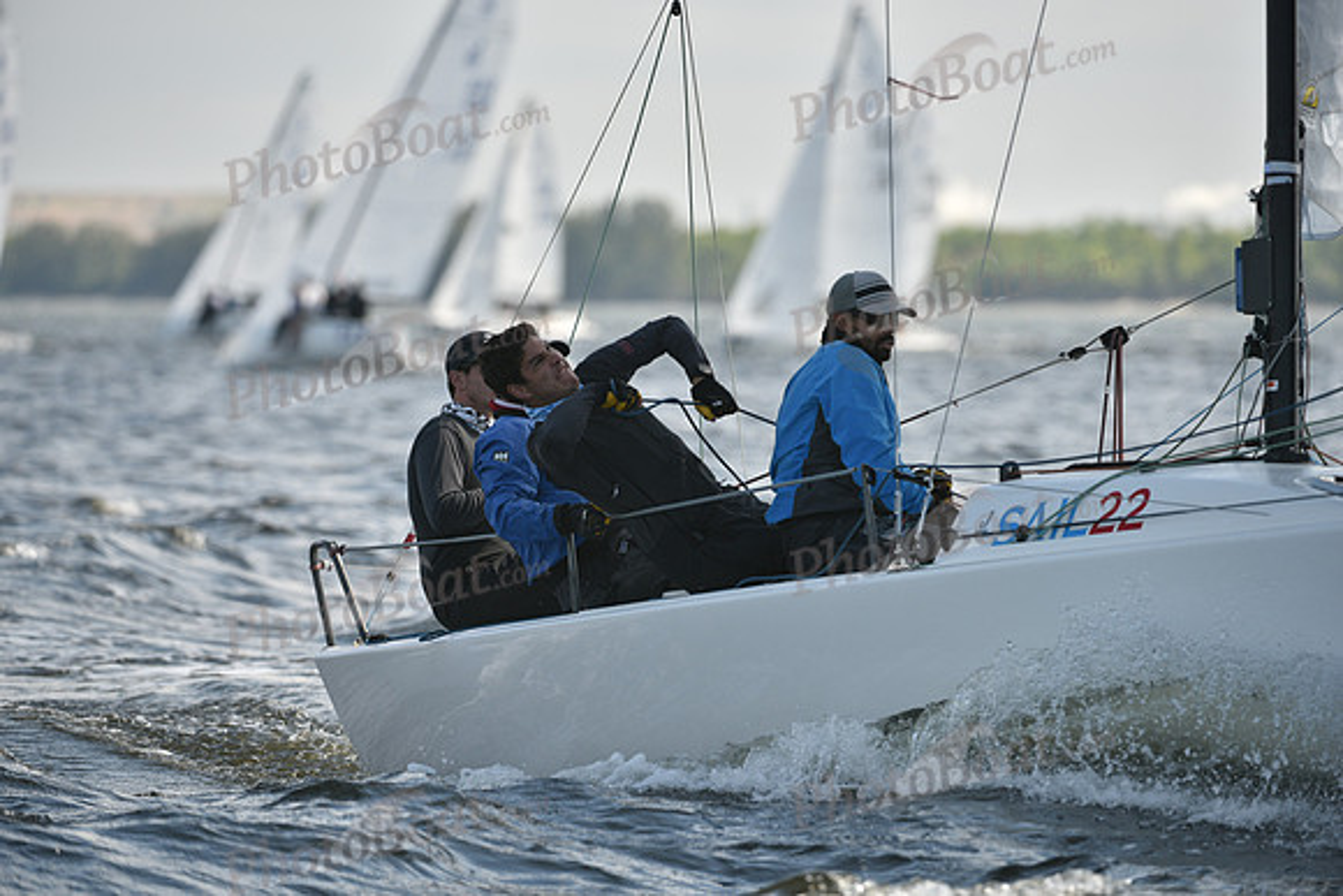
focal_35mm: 330
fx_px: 12313
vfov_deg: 4.2
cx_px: 672
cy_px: 448
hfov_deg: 6.2
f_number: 5
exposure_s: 1/1250
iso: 250
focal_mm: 330
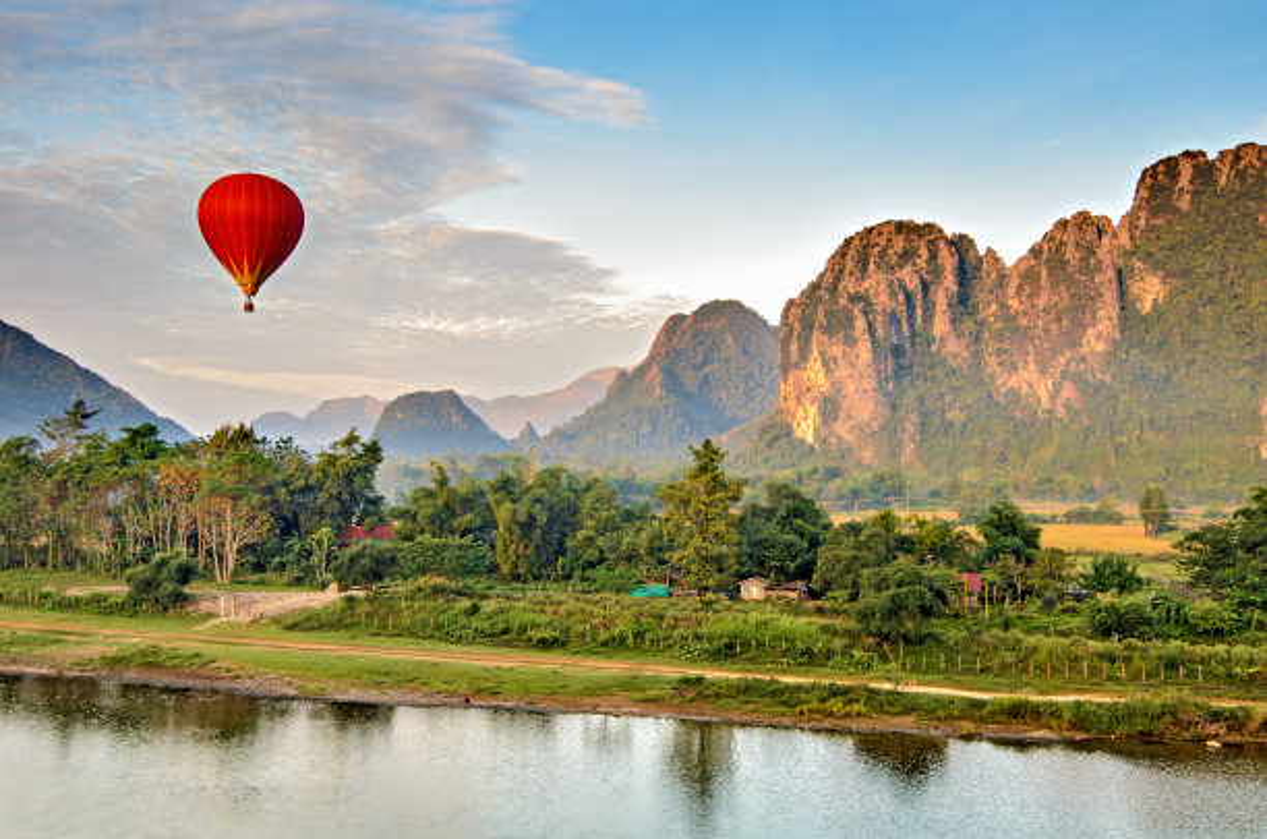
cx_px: 634
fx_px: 1264
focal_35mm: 36
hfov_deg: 53.2
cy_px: 420
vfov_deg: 36.7
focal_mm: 24
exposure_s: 1/30
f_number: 8
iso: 200
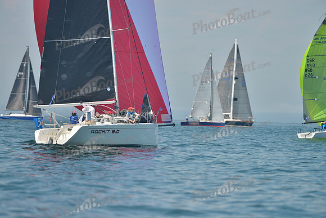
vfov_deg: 3.4
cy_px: 109
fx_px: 3623
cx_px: 163
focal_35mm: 400
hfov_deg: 5.2
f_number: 5.6
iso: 200
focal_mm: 400
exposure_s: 1/1250
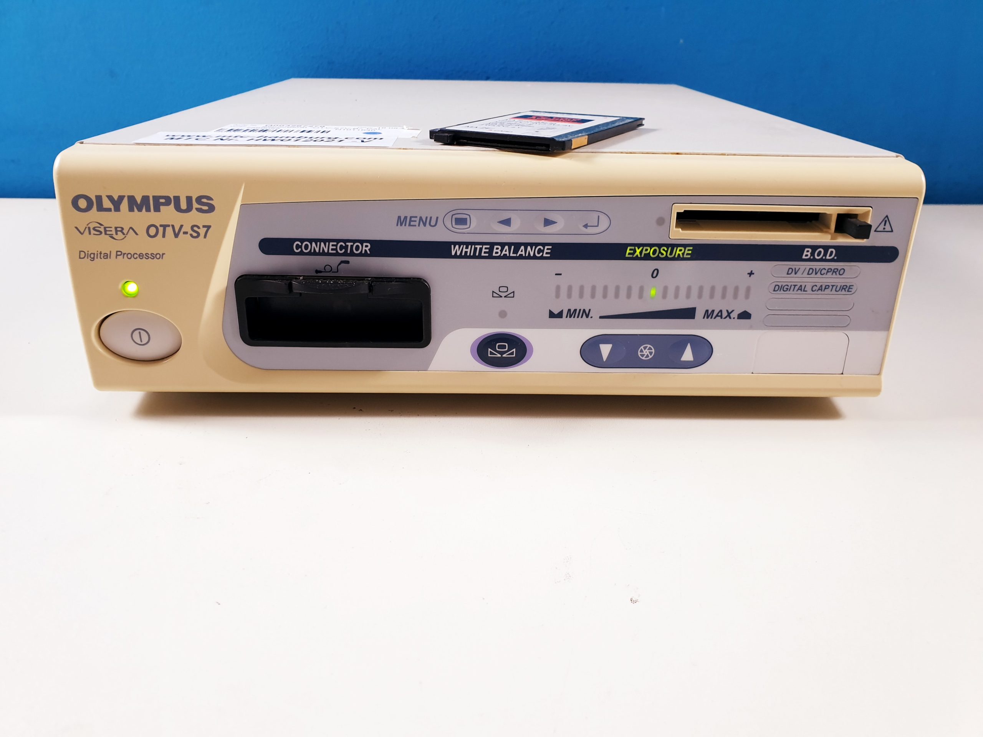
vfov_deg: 53.1
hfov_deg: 67.3
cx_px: 492
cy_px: 368
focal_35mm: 26
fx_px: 738
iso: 100
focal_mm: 4.3
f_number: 2.4
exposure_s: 1/50
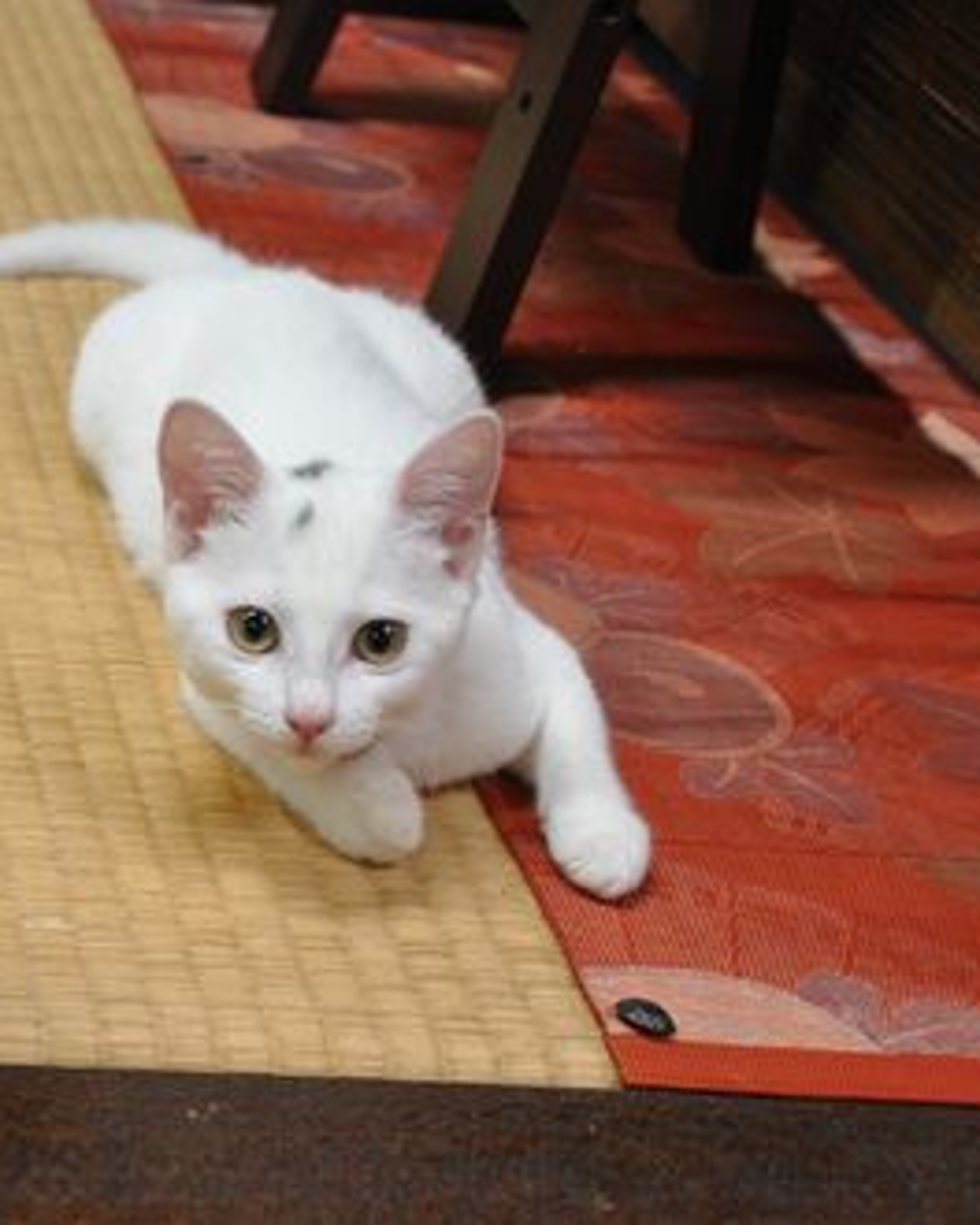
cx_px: 122
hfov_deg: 18.7
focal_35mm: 81
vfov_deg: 23.6
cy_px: 612
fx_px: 2937
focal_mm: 38
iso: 800
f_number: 5.6
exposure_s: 1/6
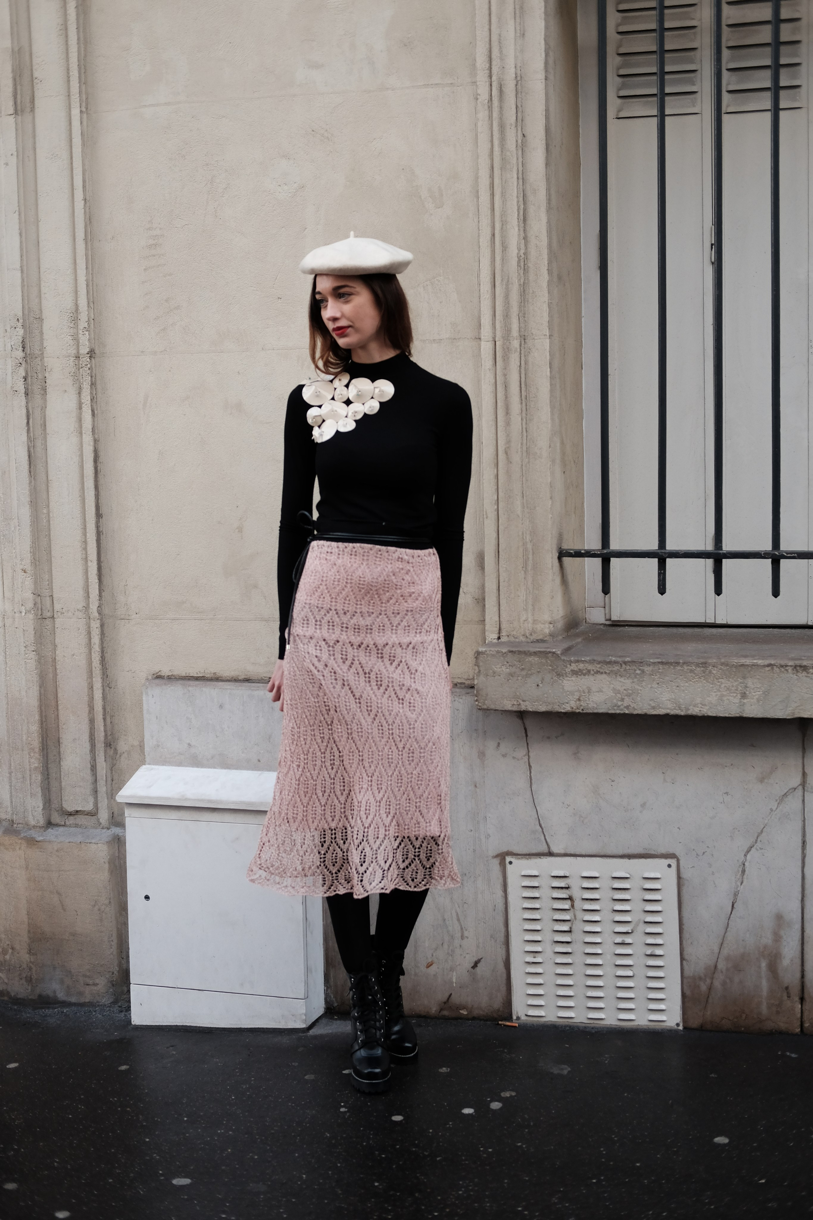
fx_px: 1795
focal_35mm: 53
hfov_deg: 25.5
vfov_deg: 37.5
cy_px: 610
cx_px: 406
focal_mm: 35
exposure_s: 1/2000
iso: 500
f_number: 2
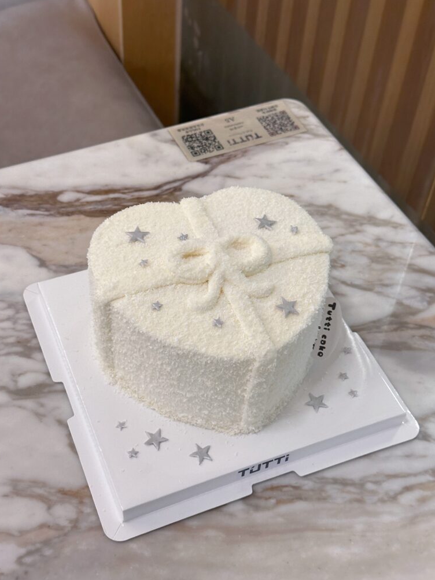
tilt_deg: -47.8
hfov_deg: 29.7
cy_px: 294
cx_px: 215
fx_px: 821
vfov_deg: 38.9
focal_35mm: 49
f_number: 1.78
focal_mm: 6.86
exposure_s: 1/50
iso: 160
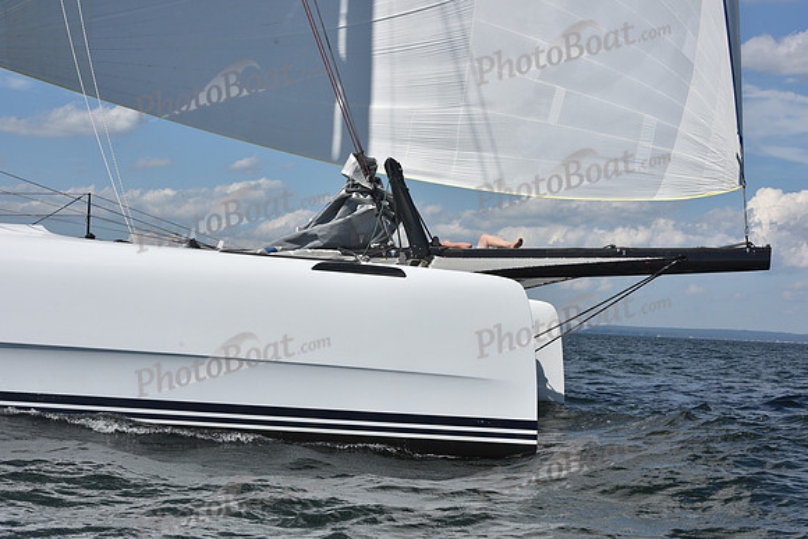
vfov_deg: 19.5
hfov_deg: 28.8
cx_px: 404
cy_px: 270
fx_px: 1571
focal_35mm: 70
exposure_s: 1/1250
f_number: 13
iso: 320
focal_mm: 70
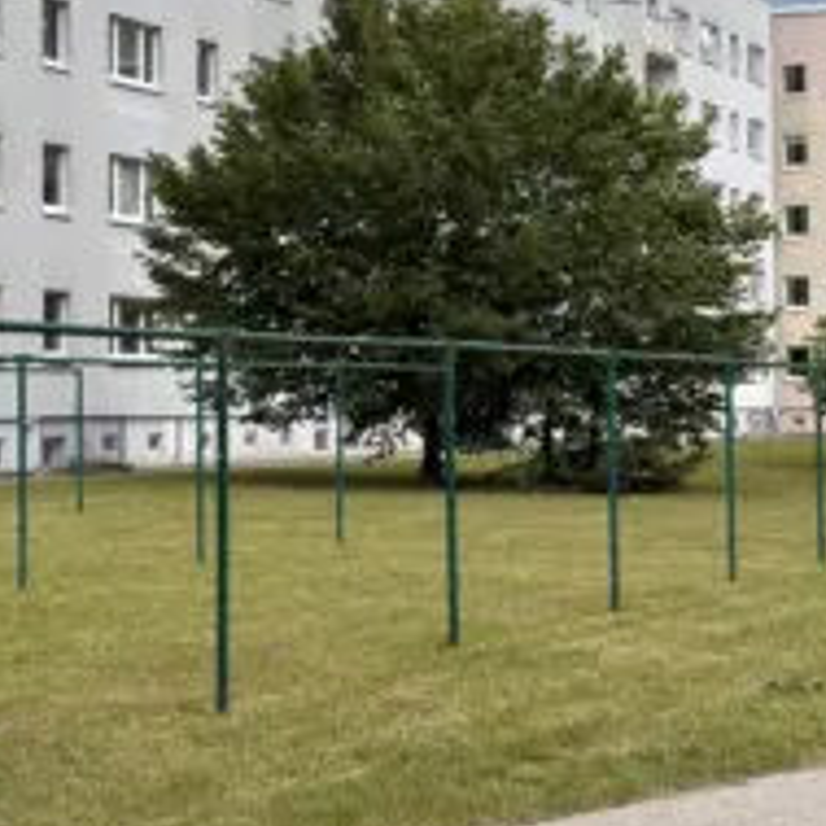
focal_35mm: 90
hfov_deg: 19.3
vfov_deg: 19.2
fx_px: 2430
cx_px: 363
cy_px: 284
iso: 64
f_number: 1.78
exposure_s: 1/2114
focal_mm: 6.86
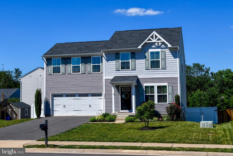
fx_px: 214
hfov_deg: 57.2
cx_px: 116
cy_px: 78
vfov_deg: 40.0
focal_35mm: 33
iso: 100
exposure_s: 1/400
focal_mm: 22
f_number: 10
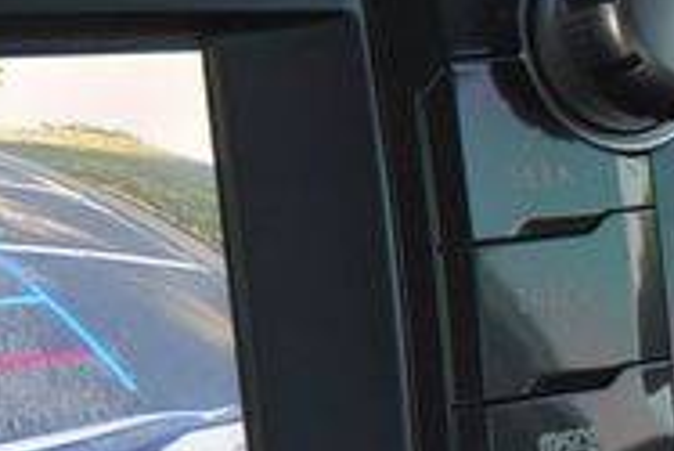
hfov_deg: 15.6
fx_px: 2305
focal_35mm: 123
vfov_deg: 11.2
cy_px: 164
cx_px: -267
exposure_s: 1/200
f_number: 3.8
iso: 800
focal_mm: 24
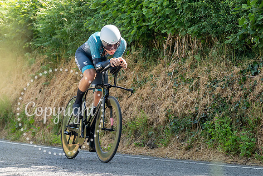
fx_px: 1391
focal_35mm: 190
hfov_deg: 10.8
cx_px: 113
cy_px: 102
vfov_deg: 7.2
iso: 400
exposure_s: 1/1000
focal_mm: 86
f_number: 3.5
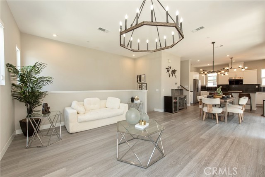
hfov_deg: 100.4
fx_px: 110
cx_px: 132
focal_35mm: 15
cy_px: 88
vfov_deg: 77.4
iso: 560
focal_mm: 15
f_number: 5.6
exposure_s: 1/125
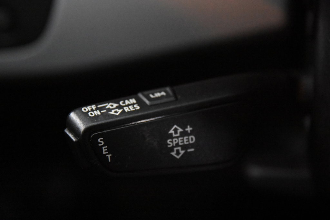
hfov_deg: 19.5
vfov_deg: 13.0
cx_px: 165
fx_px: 963
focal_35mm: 105
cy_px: 110
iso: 12800
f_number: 4
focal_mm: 70
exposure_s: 1/50
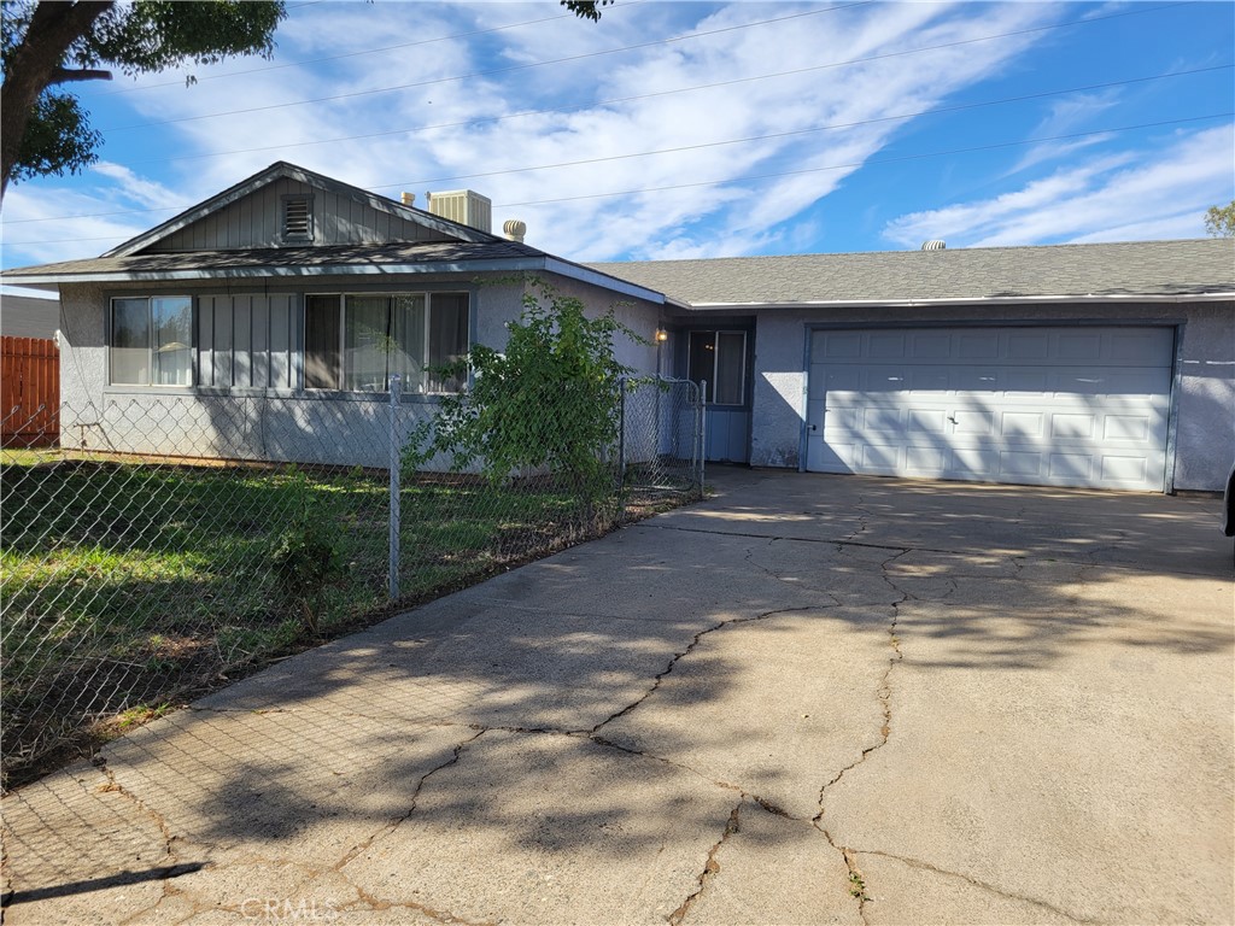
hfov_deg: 67.3
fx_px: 928
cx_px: 618
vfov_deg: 53.1
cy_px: 463
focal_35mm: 26
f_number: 1.8
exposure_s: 1/1628
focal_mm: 5.4
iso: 40
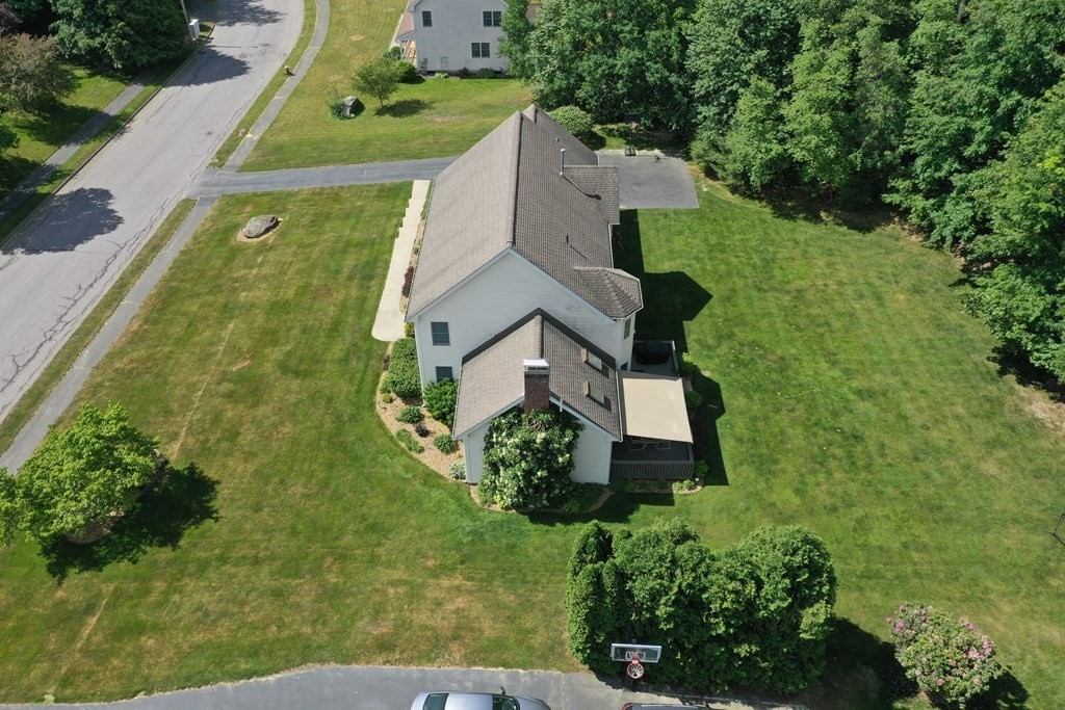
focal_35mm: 28
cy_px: 355
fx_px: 828
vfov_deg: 46.4
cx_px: 532
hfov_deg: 65.5
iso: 100
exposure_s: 1/400
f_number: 5.6
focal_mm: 10.26
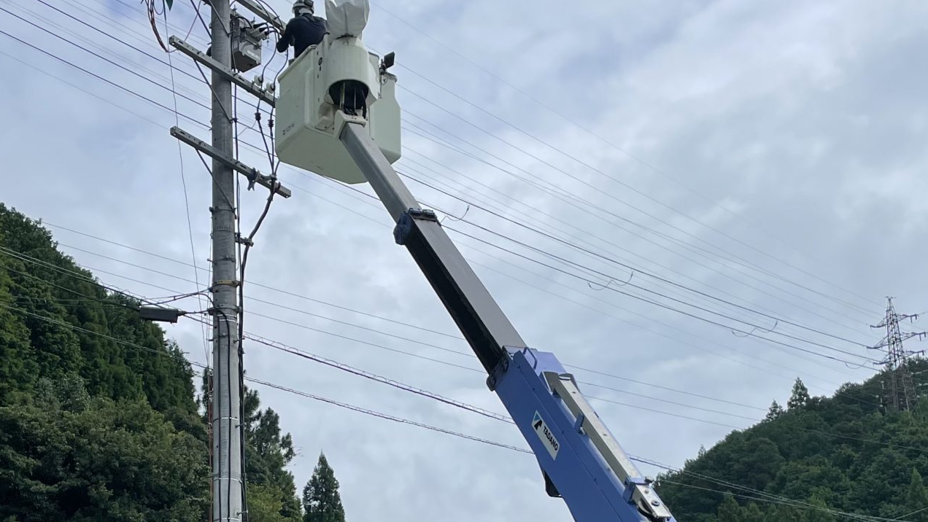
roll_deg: +1.8
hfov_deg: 36.4
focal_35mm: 57
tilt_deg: +16.6
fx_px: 1403
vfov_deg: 20.6
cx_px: 347
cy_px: 473
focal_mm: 4.2
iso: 32
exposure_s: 1/6897
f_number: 1.6
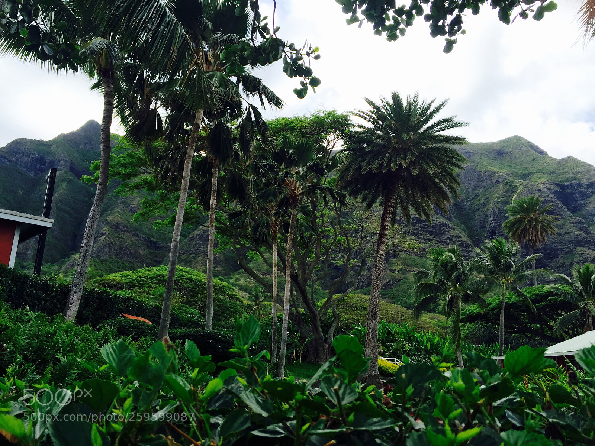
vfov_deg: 48.2
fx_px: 498
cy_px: 223
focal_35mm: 29
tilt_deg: +18.3
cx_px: 298
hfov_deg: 61.7
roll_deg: -2.1
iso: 32
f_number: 2.2
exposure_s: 1/1041
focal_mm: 4.15
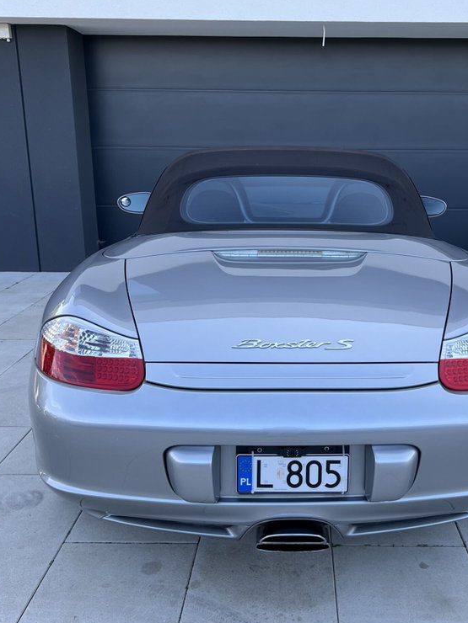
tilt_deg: -14.9
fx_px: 649
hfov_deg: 39.3
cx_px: 300
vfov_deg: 51.4
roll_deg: -0.2
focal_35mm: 36
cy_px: 318
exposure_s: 1/569
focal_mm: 5.7
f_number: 1.5
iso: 50
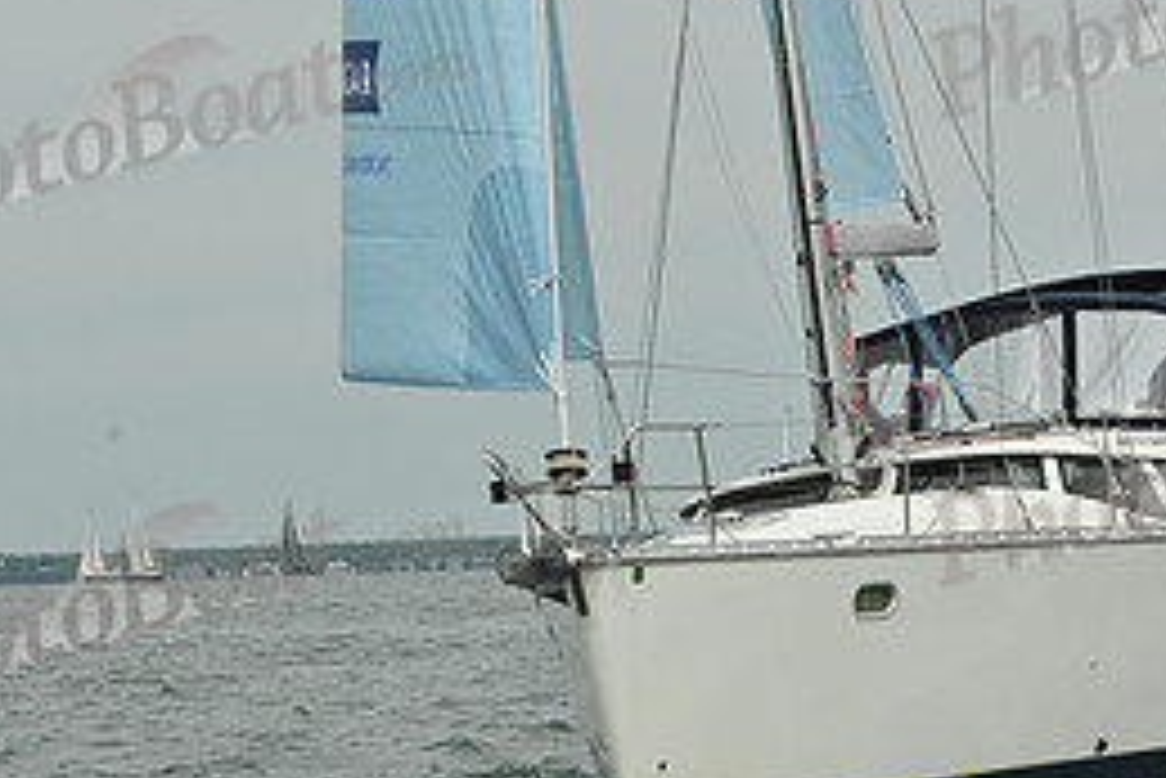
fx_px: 8425
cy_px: 299
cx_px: 702
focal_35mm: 260
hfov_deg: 7.9
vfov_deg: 5.3
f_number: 13
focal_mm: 116
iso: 320
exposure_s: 1/800
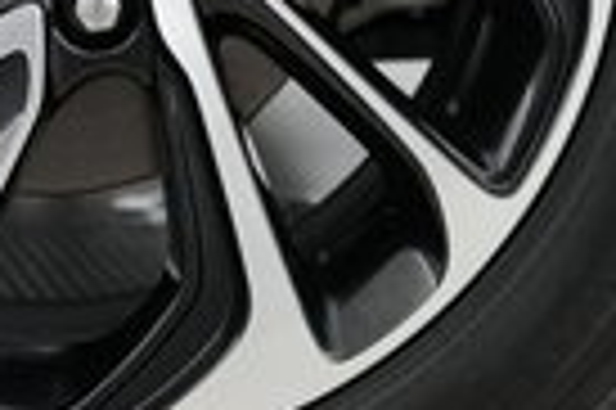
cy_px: -99
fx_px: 2153
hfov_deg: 16.1
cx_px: 49
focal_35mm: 126
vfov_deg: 10.6
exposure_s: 1/125
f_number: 2.8
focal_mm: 27
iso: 3200
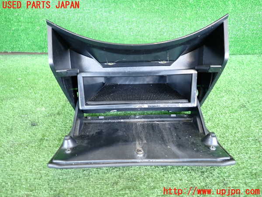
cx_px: 131
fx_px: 189
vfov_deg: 54.9
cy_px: 98
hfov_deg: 69.4
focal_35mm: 25
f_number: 2
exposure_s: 1/30
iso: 400
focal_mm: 4.5
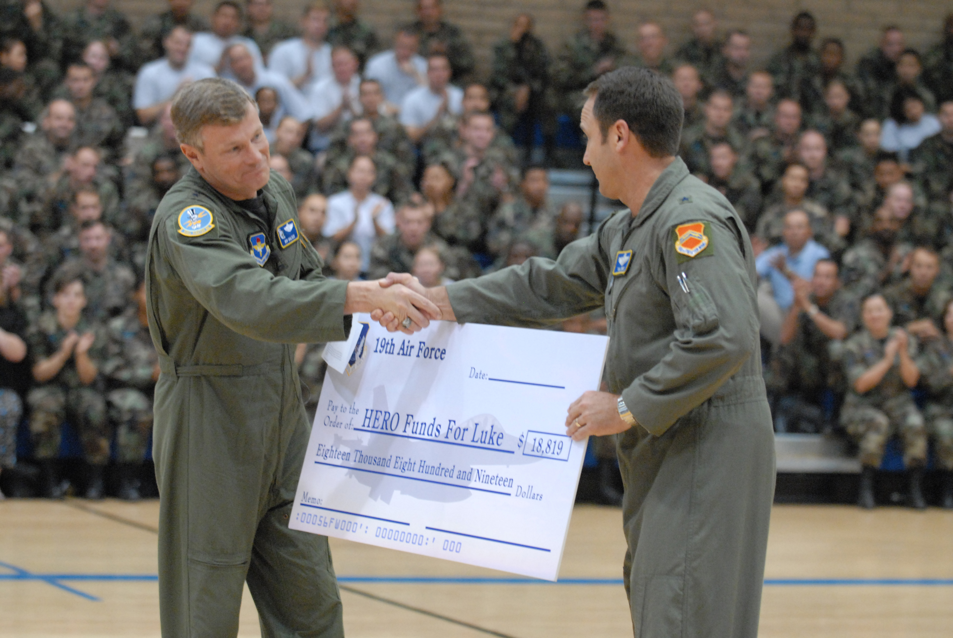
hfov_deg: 13.9
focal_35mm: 147
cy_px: 319
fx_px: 3896
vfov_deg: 9.4
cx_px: 476
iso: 1600
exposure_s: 1/125
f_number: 2.8
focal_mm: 98
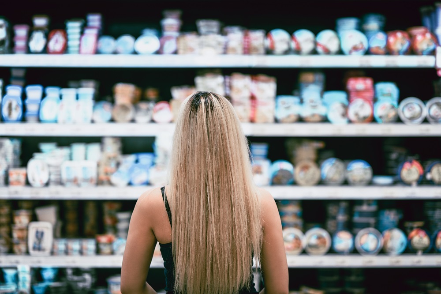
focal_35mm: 85
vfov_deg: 16.1
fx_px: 1041
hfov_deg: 23.9
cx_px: 220
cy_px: 147
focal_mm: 85
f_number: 1.6
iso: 320
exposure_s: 1/200
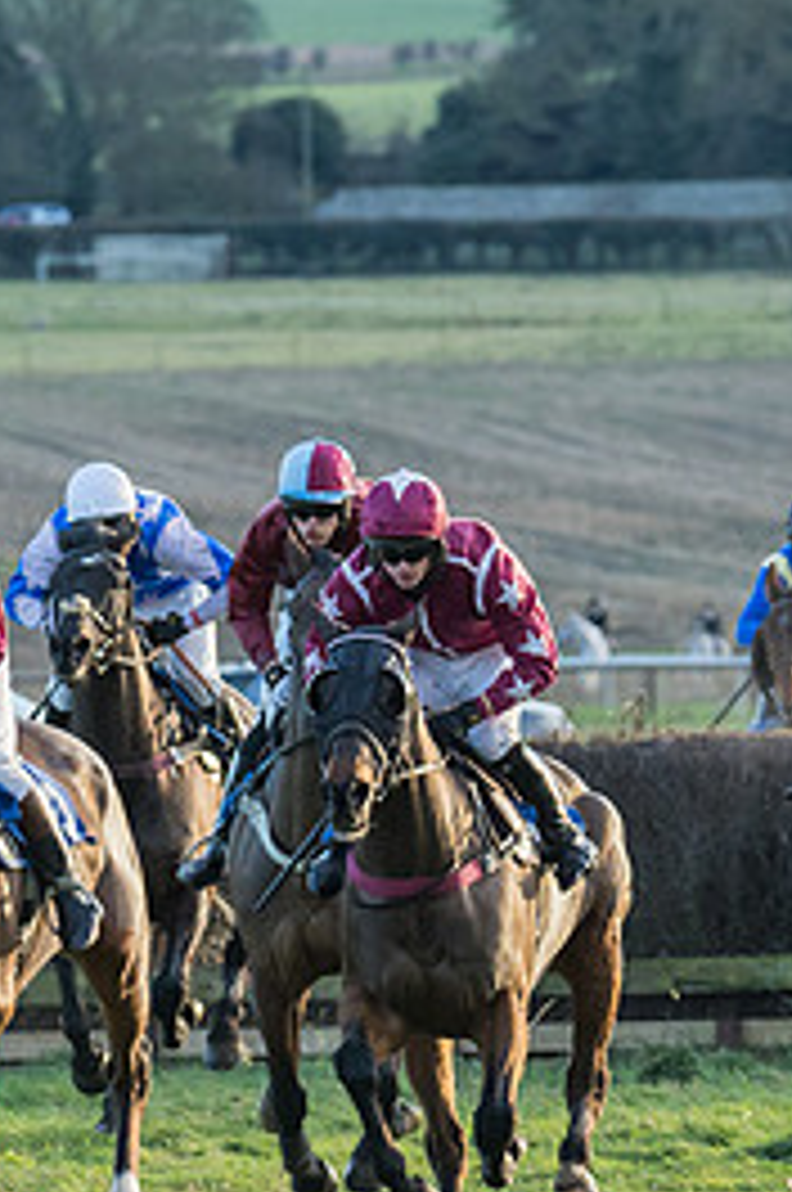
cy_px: 802
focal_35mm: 634
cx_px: 307
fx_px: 20975
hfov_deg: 2.2
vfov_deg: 3.3
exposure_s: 1/1000
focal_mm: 142
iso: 800
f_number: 4
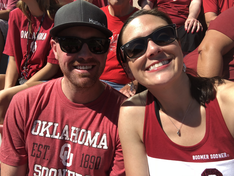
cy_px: 88
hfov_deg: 56.8
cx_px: 117
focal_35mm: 32
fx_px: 216
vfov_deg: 44.2
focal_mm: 2.87
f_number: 2.2
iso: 20
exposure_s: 1/833
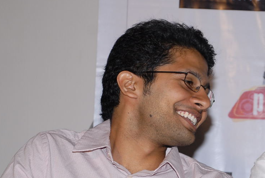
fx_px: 1483
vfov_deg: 6.8
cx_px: 265
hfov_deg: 10.1
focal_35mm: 201
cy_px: 171
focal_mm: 62
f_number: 5.6
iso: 320
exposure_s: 1/100
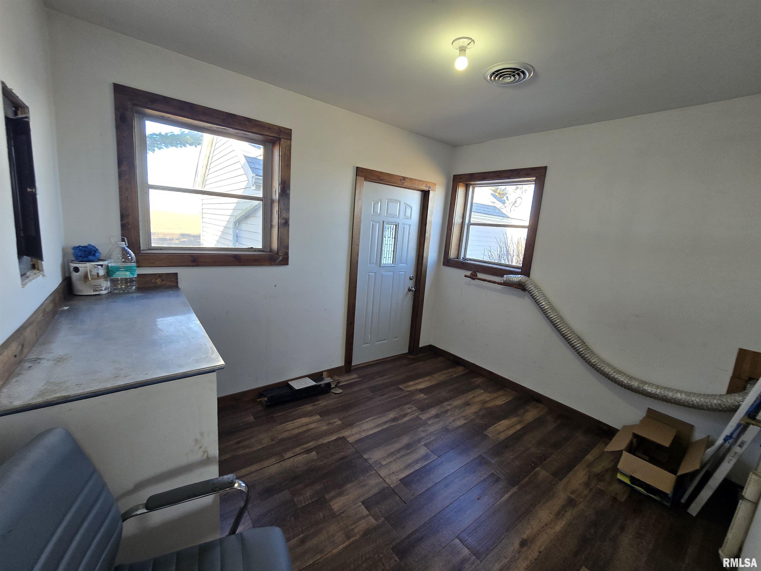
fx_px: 286
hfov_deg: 106.2
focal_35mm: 13
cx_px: 380
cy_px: 286
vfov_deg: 89.9
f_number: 2.2
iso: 80
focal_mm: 2.2
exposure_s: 1/60
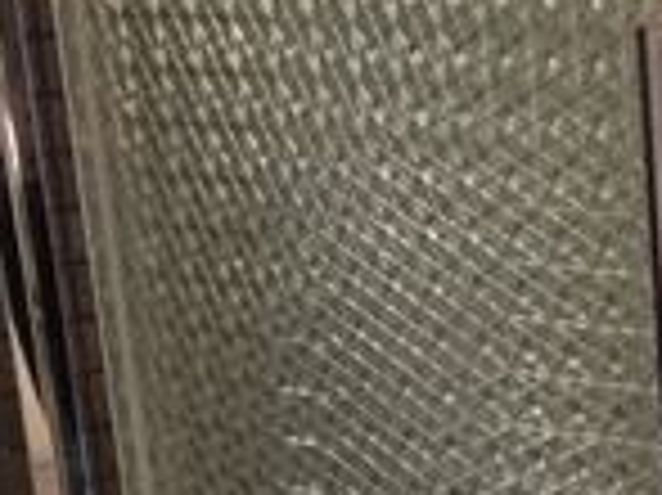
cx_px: 910
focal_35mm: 126
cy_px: 734
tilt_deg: -20.9
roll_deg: +2.0
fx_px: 2408
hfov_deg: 14.8
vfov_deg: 11.3
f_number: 2.2
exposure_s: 1/20
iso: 250
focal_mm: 4.15
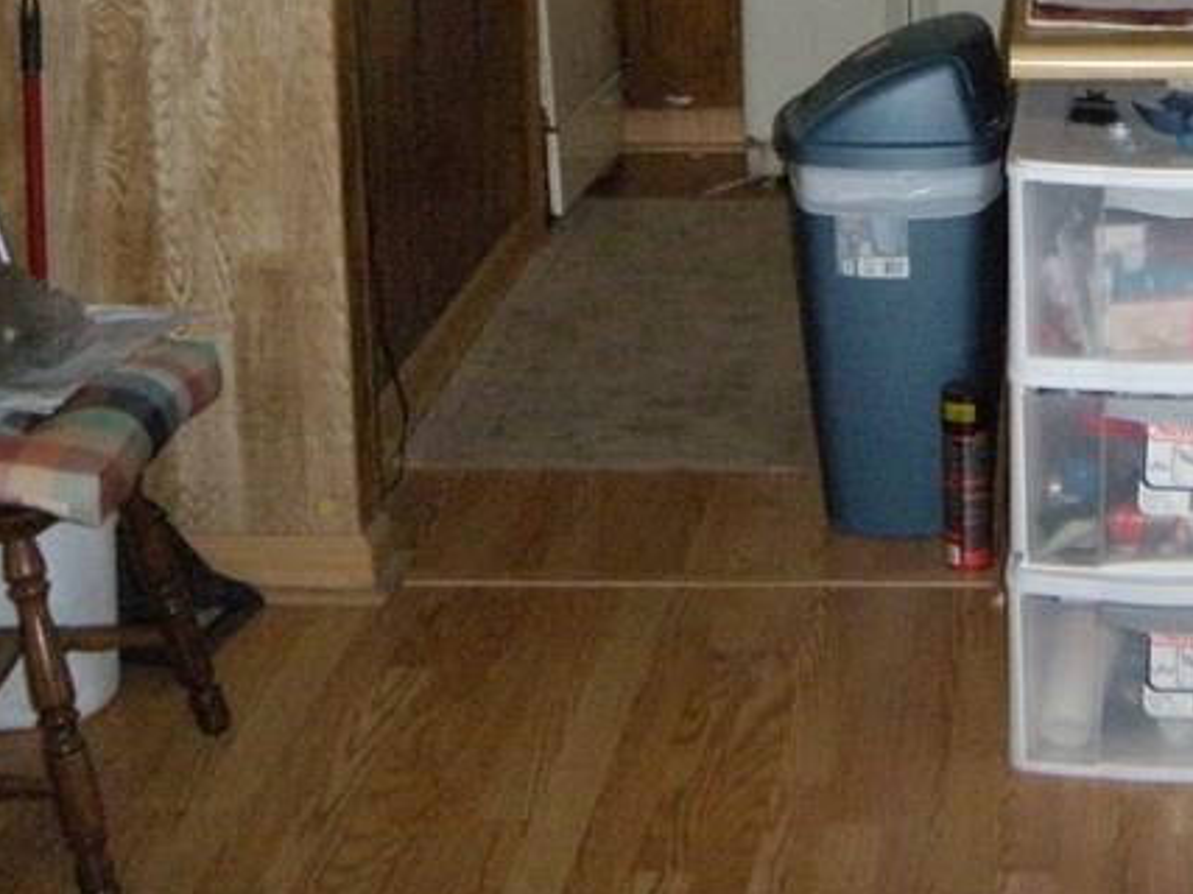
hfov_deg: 22.3
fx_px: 2894
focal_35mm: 84
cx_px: 1221
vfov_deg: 16.8
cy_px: -168
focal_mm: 5.9
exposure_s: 1/60
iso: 532
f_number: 3.8
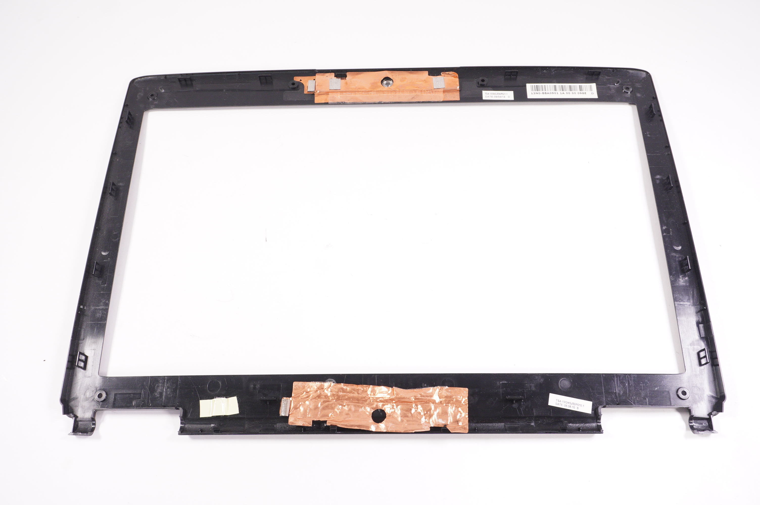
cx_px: 380
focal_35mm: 33
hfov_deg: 57.3
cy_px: 252
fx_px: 696
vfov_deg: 39.9
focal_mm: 22
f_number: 6.3
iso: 640
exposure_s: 1/160
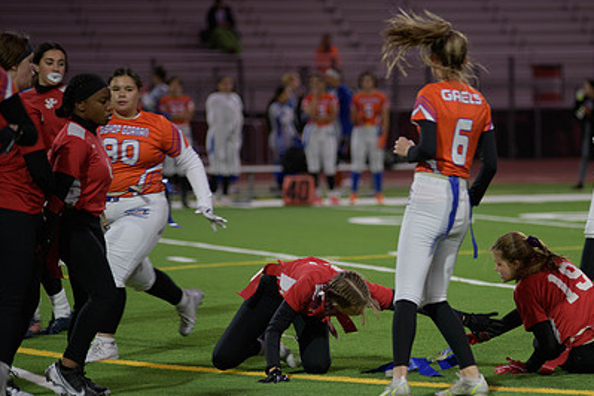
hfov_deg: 8.6
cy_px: 243
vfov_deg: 5.7
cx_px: 414
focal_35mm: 240
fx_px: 3960
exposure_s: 1/200
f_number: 2.8
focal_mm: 165
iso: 450
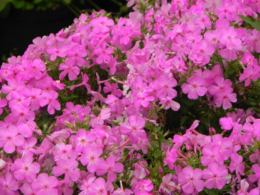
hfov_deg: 6.8
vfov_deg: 5.1
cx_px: 130
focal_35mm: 291
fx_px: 2185
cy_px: 98
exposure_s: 1/400
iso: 160
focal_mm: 51.8
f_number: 5
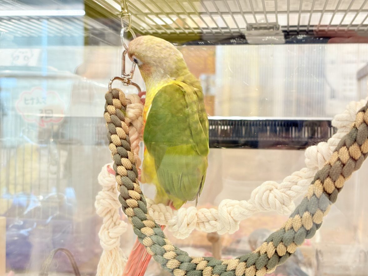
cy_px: 140
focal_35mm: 53
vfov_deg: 27.5
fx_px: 563
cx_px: 187
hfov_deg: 36.2
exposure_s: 1/50
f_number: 1.6
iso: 64
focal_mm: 5.96
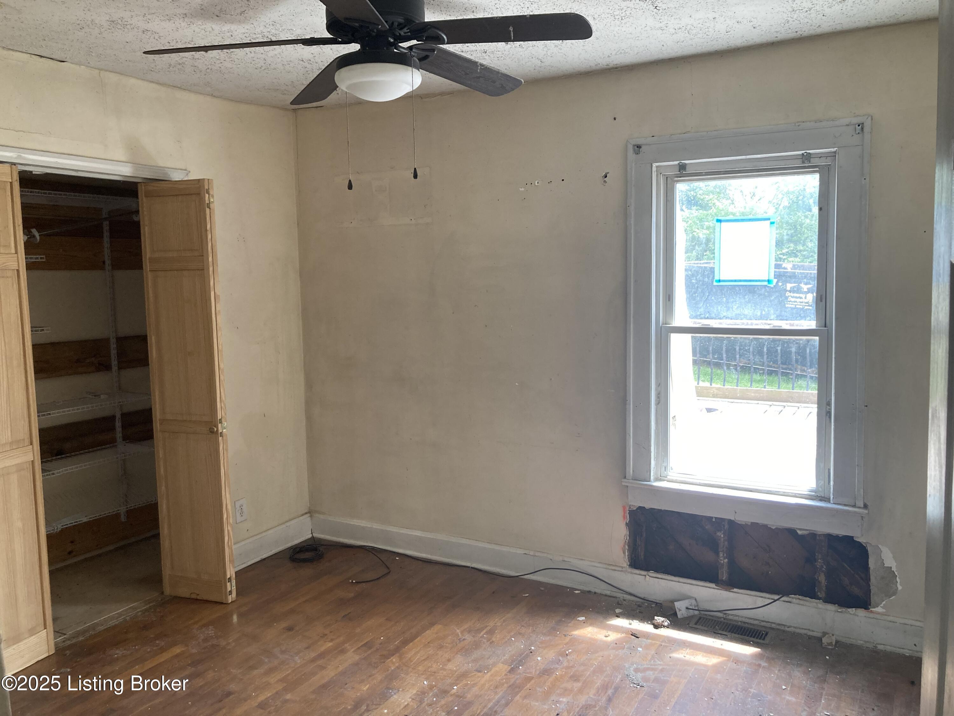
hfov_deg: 63.4
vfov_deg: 49.7
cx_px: 477
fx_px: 772
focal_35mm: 28
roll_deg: +1.5
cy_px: 358
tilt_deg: -4.9
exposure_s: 1/114
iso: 80
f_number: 1.8
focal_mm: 3.99
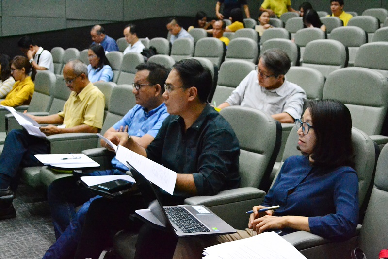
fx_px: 517
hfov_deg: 41.1
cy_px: 130
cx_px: 194
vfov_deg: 28.1
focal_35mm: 48
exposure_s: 1/80
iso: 6400
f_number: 4.8
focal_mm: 32
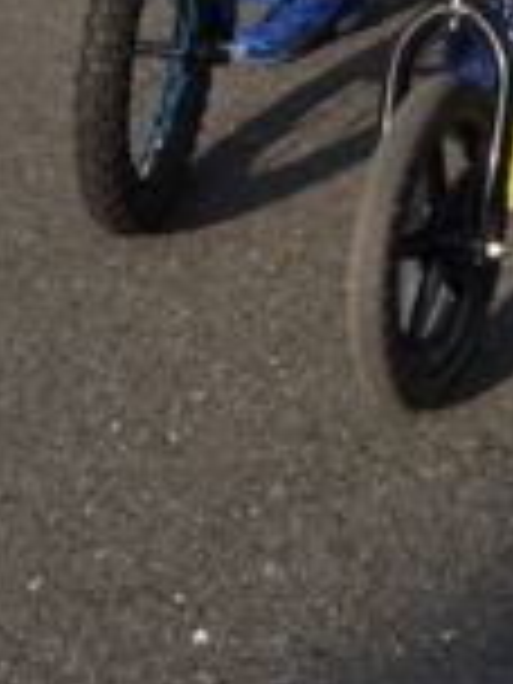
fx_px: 1699
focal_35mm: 86
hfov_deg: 16.9
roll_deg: +2.9
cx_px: 454
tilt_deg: -10.0
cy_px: -306
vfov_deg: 20.0
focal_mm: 4.15
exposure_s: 1/1522
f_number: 2.2
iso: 32
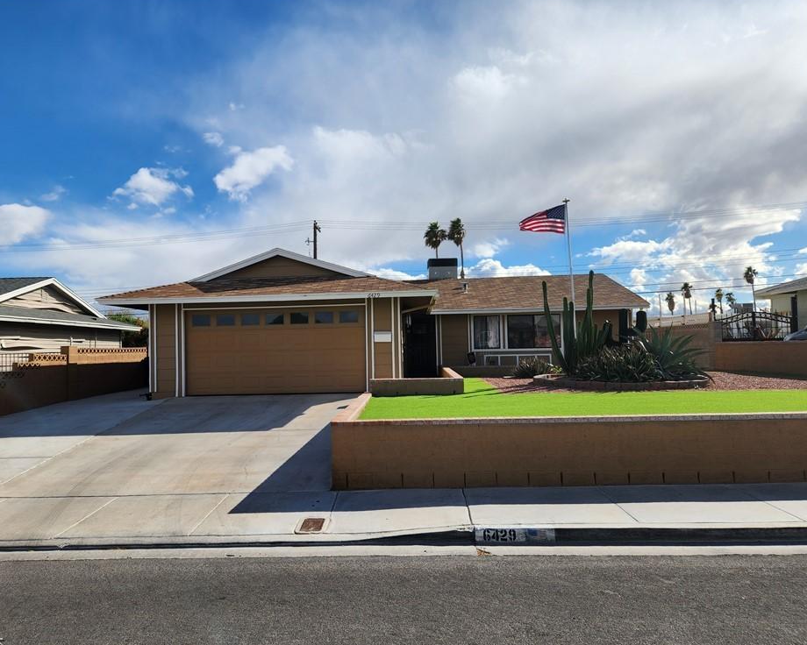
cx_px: 365
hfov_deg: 67.9
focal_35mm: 25
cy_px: 329
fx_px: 597
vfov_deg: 56.8
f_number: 1.8
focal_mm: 5.4
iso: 20
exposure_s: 1/2679
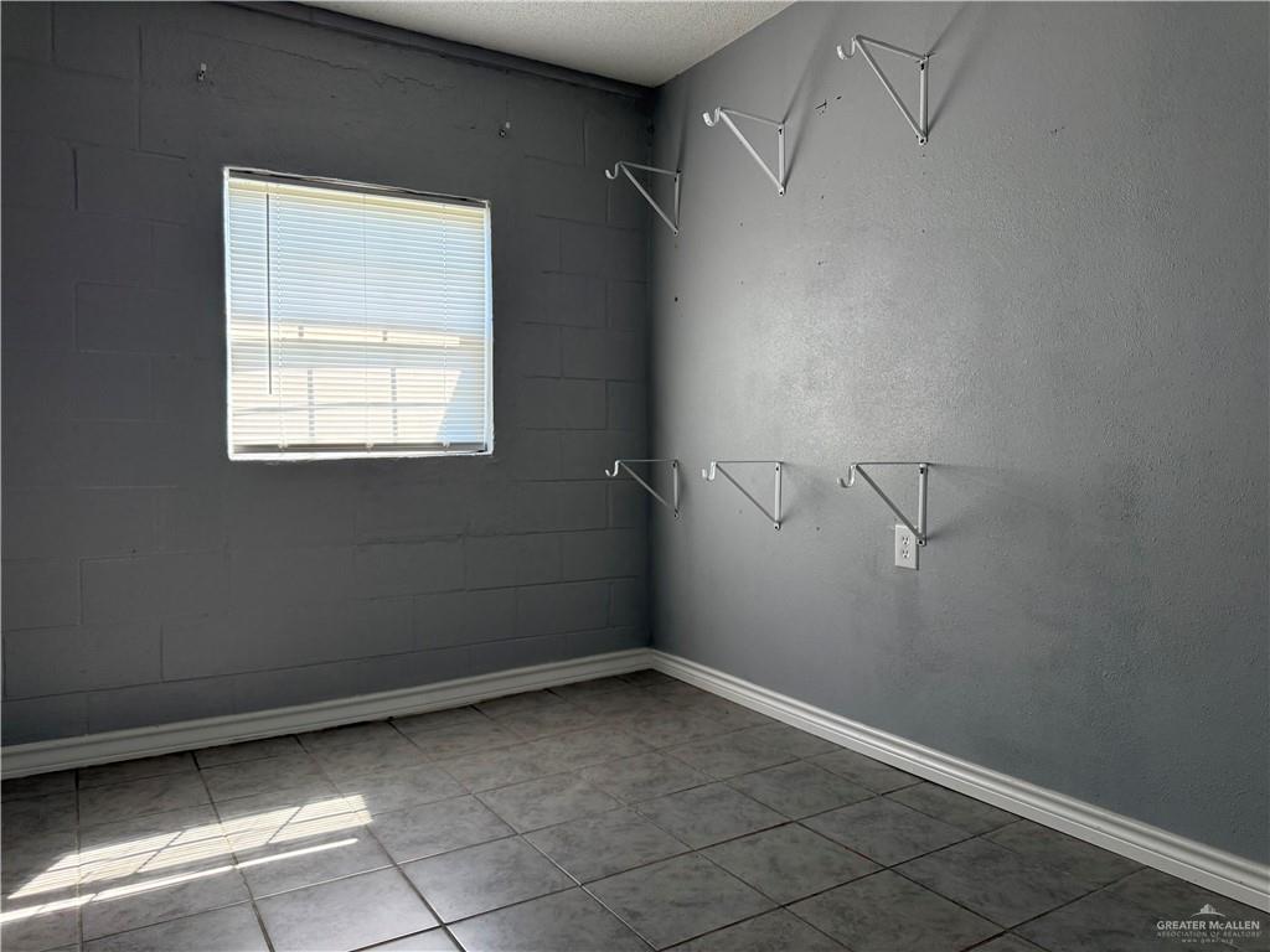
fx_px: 881
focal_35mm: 24
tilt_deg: -2.3
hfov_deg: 71.6
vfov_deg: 56.8
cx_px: 635
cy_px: 476
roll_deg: -0.4
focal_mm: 6.76
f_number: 1.78
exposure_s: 1/171
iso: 200
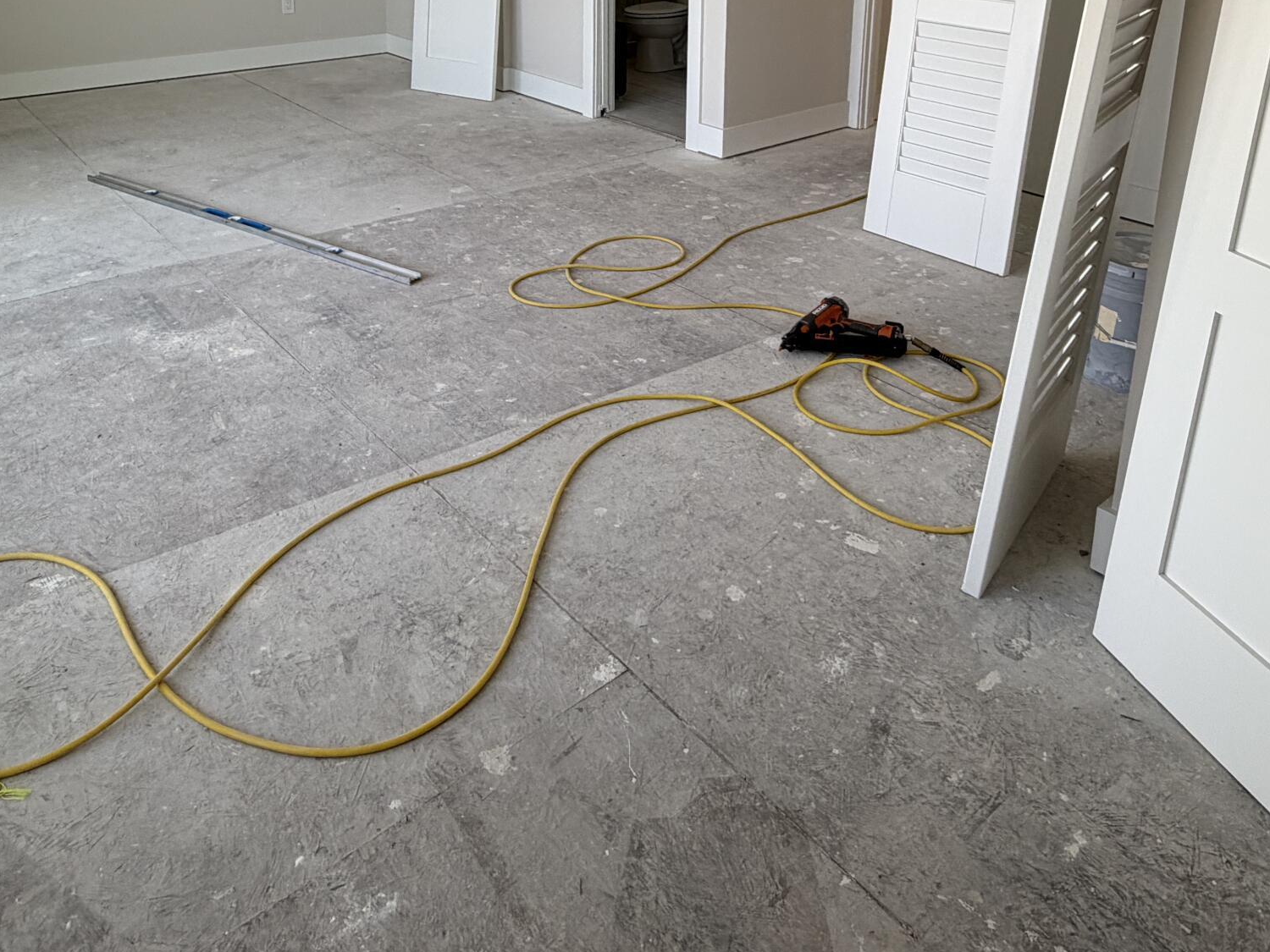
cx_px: 658
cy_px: 94
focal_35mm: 28
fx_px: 1027
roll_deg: -0.1
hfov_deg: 63.4
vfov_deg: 45.1
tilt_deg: -12.2
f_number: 2.2
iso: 80
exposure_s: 1/121
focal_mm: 2.22
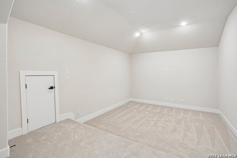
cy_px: 79
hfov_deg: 96.7
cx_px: 118
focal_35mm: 16
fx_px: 105
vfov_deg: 73.8
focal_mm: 16
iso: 400
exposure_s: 1/8
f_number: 9
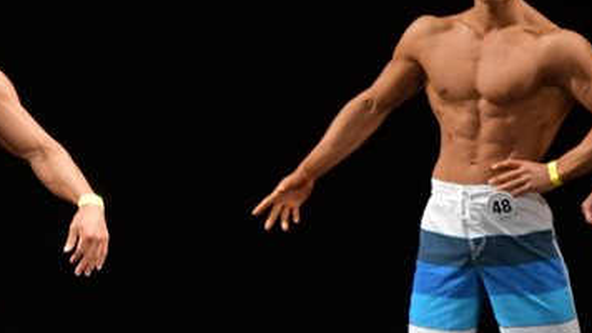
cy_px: 303
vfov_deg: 1.8
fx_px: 10718
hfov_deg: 3.2
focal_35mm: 683
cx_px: -42
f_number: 5.6
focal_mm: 200
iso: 3200
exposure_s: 1/400
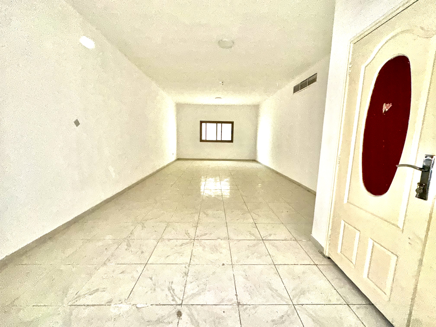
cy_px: 164
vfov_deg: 85.7
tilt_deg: -8.3
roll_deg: -1.1
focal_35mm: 14
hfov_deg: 102.1
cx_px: 218
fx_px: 176
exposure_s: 1/50
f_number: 2.2
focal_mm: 2.22
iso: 1000
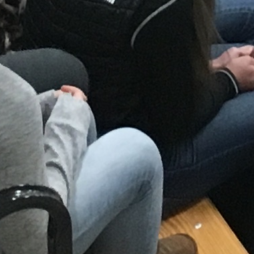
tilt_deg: -21.2
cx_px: 311
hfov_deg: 6.4
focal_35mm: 272
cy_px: -630
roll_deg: +2.2
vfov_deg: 5.8
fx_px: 2258
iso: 125
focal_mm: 4.15
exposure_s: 1/30
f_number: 2.2
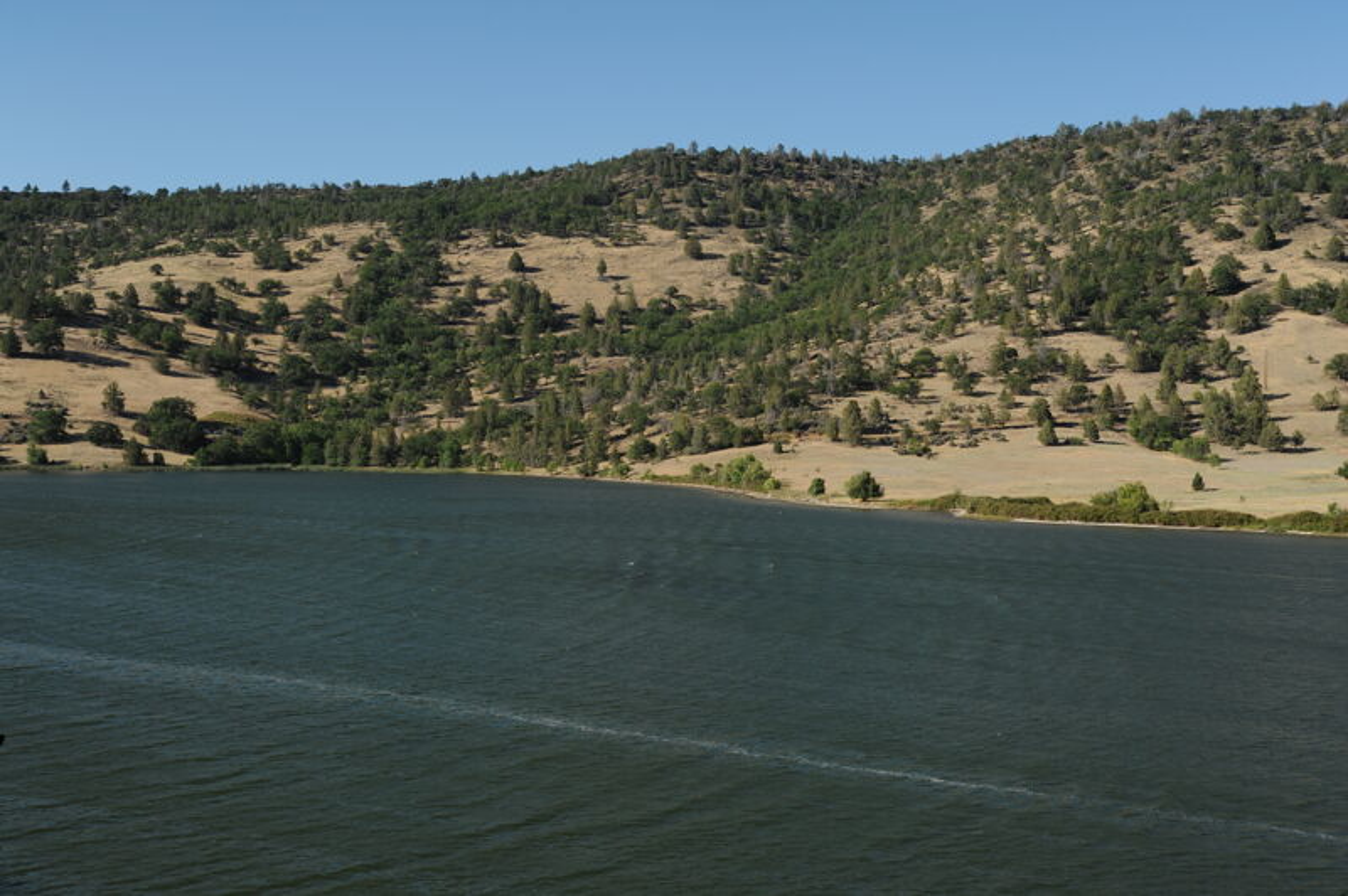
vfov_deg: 30.5
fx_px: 1646
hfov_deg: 44.5
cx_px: 674
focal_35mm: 44
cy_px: 448
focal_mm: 44
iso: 200
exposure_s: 1/640
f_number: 8
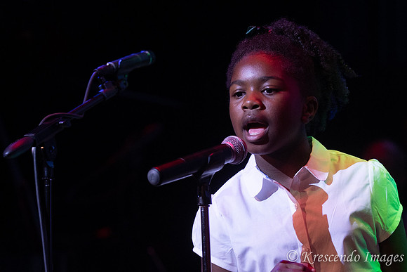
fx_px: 2209
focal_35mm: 195
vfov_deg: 7.0
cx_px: 270
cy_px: 172
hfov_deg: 10.5
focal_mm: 98
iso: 1600
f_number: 2.8
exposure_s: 1/200
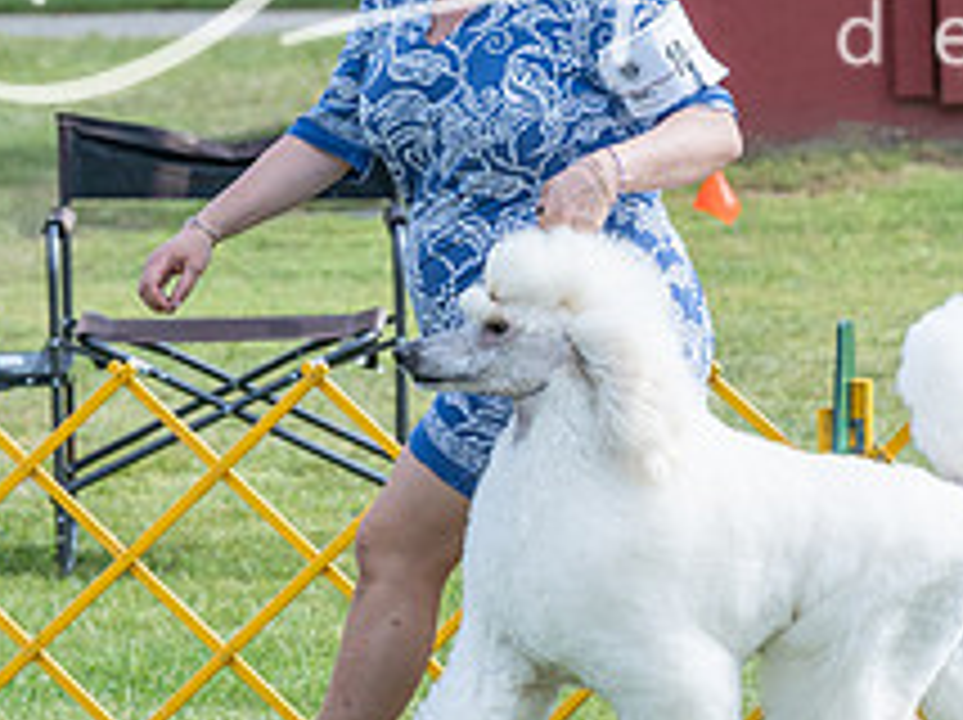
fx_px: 11588
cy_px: 198
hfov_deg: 4.8
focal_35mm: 417
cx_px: 666
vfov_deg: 3.6
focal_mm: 138
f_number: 5.6
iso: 250
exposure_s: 1/1250
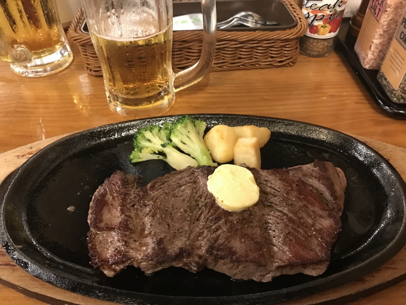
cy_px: 152
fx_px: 328
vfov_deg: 49.7
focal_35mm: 28
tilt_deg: -45.3
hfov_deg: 63.4
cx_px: 203
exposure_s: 1/7
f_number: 1.8
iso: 80
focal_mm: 3.99
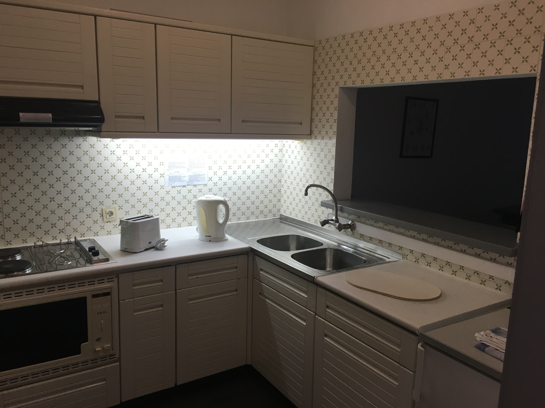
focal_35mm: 29
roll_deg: -1.3
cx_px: 272
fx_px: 457
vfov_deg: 48.2
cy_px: 204
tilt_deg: -10.8
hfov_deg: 61.7
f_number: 2.2
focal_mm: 4.15
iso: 50
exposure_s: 1/33
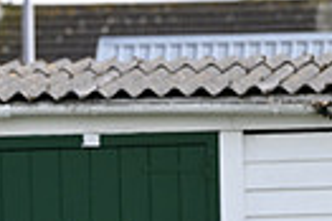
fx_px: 8161
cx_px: -324
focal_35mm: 886
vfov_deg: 1.5
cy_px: 425
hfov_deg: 2.3
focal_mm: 200
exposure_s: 1/2500
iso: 800
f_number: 5.6
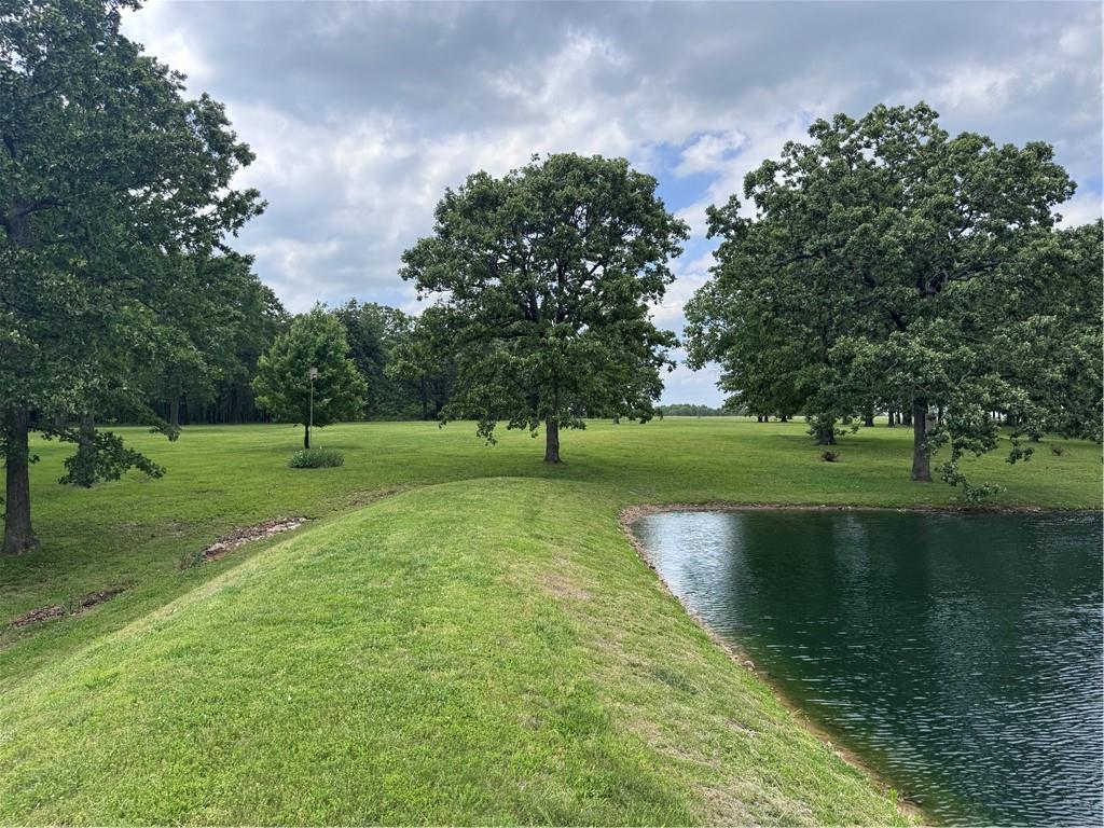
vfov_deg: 56.8
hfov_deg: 71.6
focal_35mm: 24
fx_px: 765
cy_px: 414
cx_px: 552
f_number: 1.78
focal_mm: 6.76
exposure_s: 1/2710
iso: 80
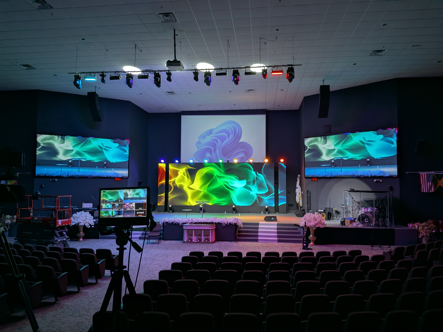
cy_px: 166
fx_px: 307
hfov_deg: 71.6
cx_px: 222
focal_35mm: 24
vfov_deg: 56.8
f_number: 1.7
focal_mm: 4.53
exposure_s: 1/56.4
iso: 120
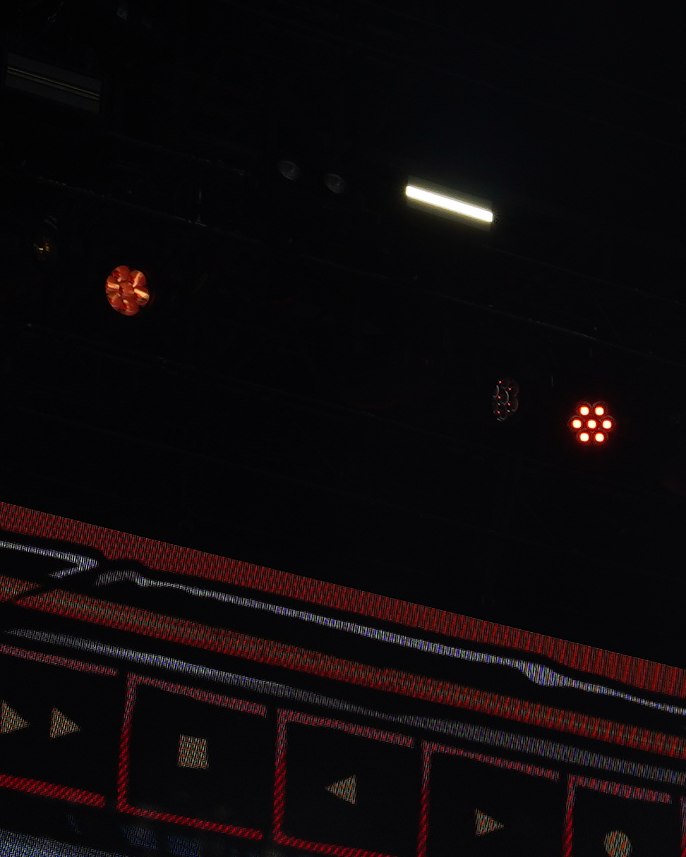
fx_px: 3528
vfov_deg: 13.4
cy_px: 1110
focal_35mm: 139
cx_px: 873
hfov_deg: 10.9
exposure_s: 1/1000
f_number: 8
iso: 100
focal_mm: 30
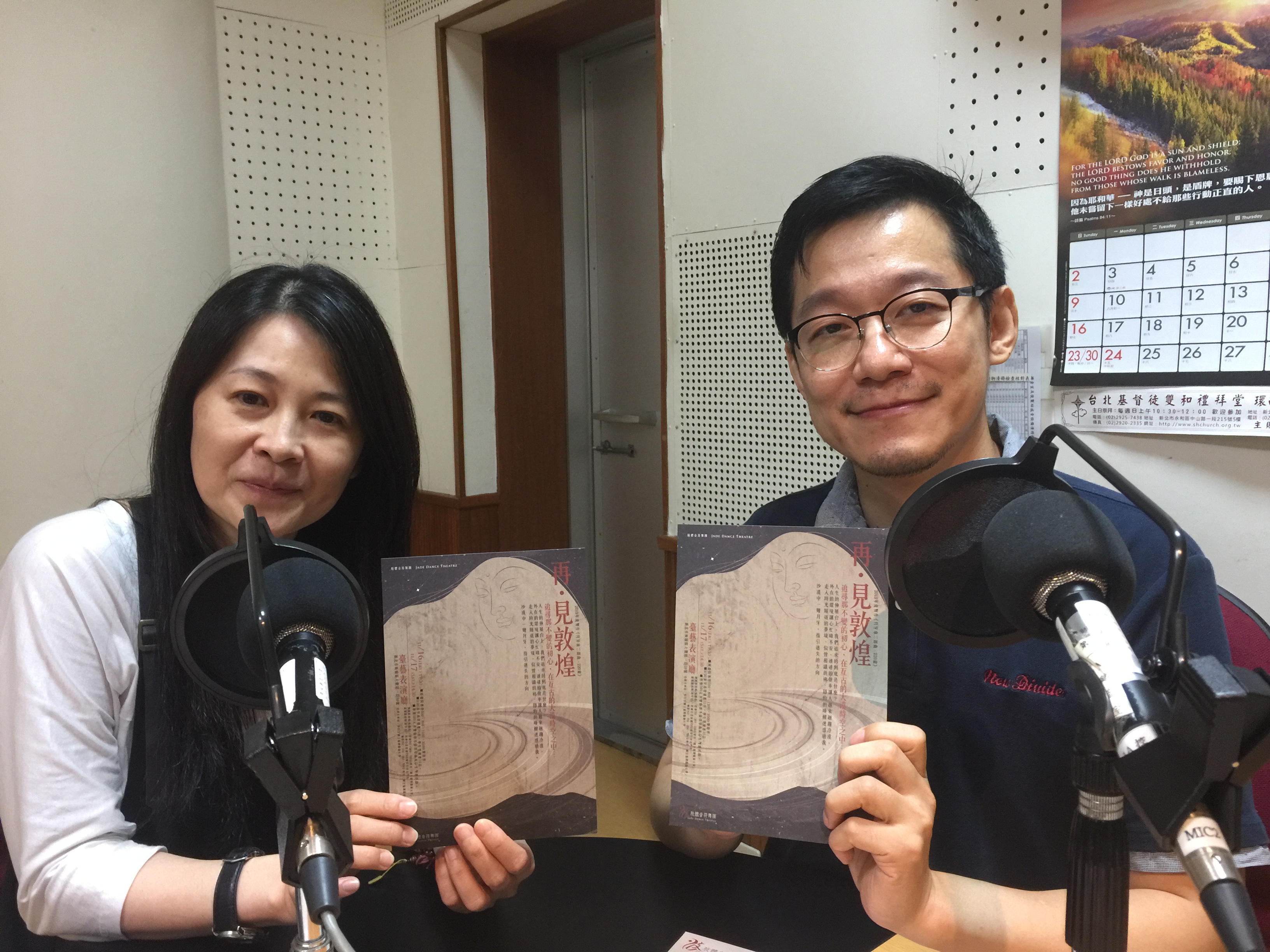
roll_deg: +0.2
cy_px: 476
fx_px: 1064
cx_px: 635
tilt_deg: -6.0
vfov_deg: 48.2
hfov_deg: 61.7
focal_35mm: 29
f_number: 2.2
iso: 100
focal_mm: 4.15
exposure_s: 1/15
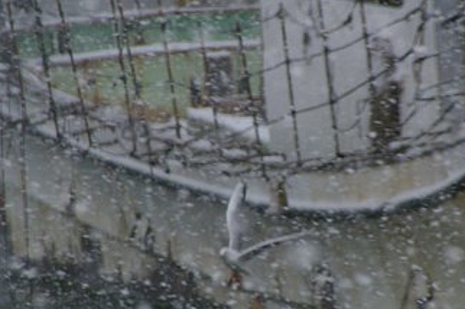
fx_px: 7690
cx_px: 274
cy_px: 186
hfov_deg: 3.5
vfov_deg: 2.3
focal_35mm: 596
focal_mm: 250
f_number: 7.1
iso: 800
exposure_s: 1/320
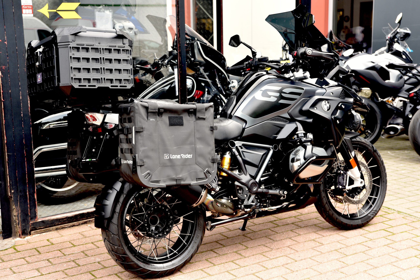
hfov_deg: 35.6
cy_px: 140
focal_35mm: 56
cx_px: 210
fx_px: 654
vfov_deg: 24.2
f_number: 5
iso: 200
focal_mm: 56
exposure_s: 1/100
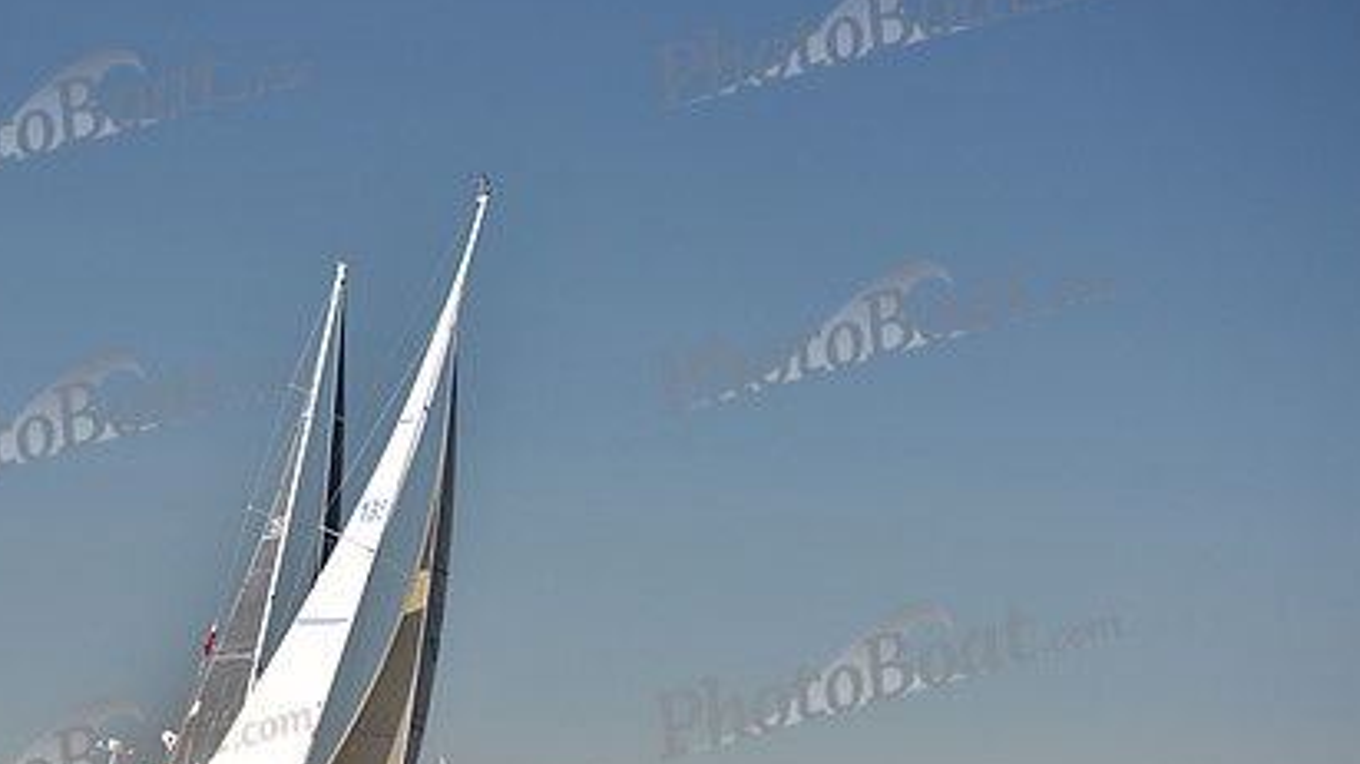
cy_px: 547
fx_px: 4903
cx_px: 486
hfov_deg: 15.8
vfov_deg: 8.9
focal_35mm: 136
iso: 250
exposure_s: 1/1250
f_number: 3.5
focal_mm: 92
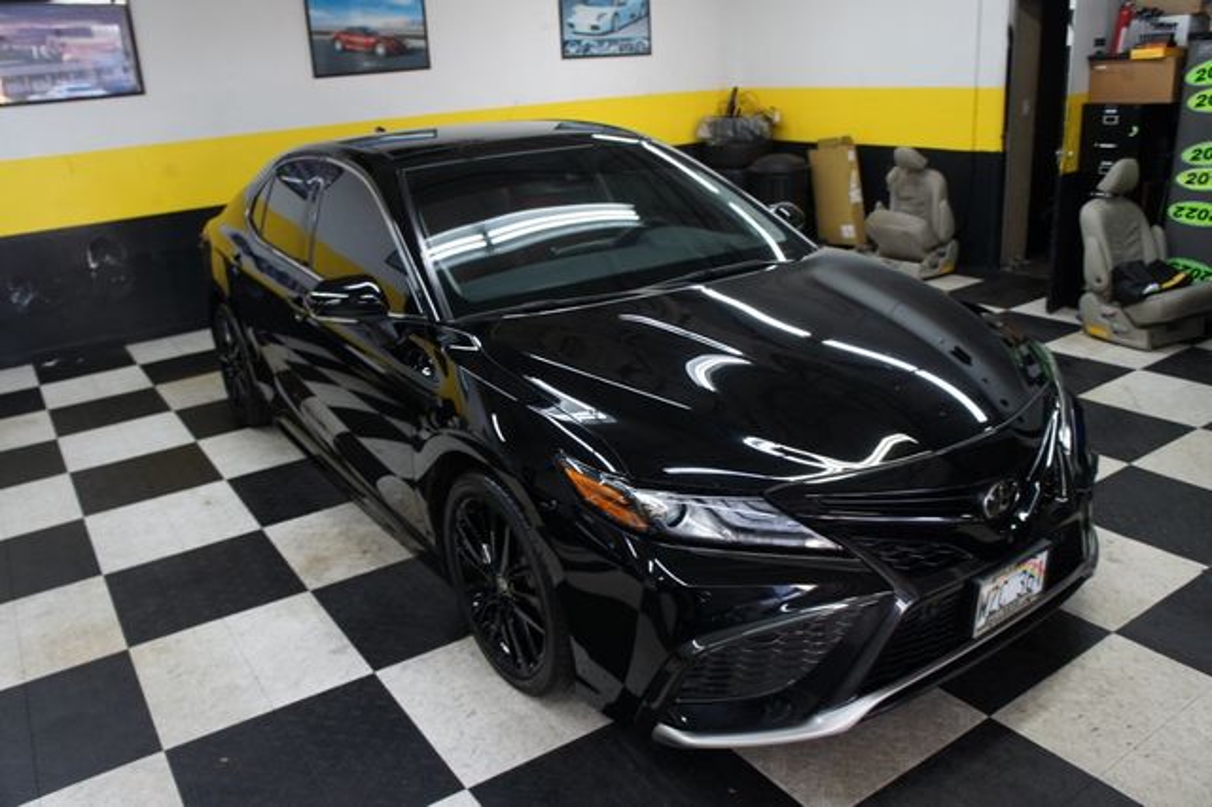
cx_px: 606
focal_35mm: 27
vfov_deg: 47.9
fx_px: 908
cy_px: 404
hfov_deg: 67.4
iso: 200
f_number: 3.5
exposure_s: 1/30
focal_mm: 18
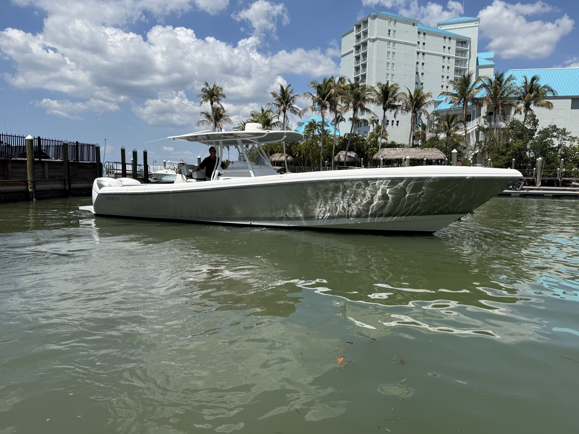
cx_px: 290
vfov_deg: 56.8
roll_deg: -1.6
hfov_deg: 71.6
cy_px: 217
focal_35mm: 24
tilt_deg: -6.2
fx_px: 401
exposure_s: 1/6711
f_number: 1.78
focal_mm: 6.76
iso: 80
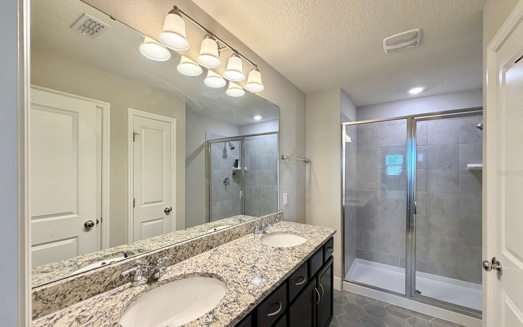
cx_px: 264
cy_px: 173
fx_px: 214
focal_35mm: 15
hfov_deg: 101.5
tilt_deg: -0.3
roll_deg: +0.1
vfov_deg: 74.7
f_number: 2.2
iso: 320
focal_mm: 2.22
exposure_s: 1/60
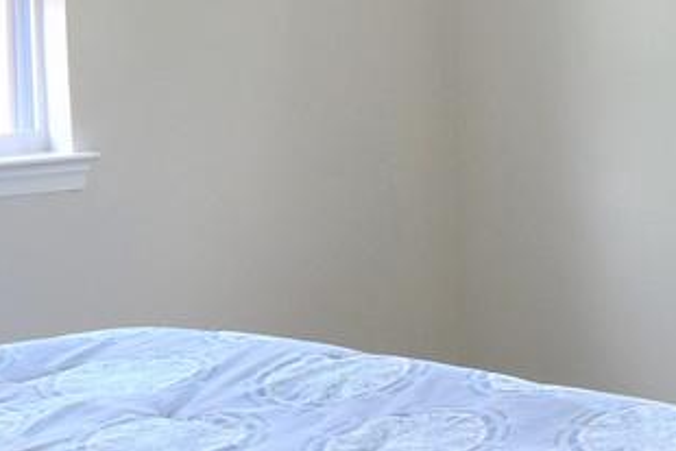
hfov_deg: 20.1
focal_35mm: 99
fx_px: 1860
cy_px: 230
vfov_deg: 13.8
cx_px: 641
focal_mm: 10
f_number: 8
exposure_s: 1/30
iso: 400
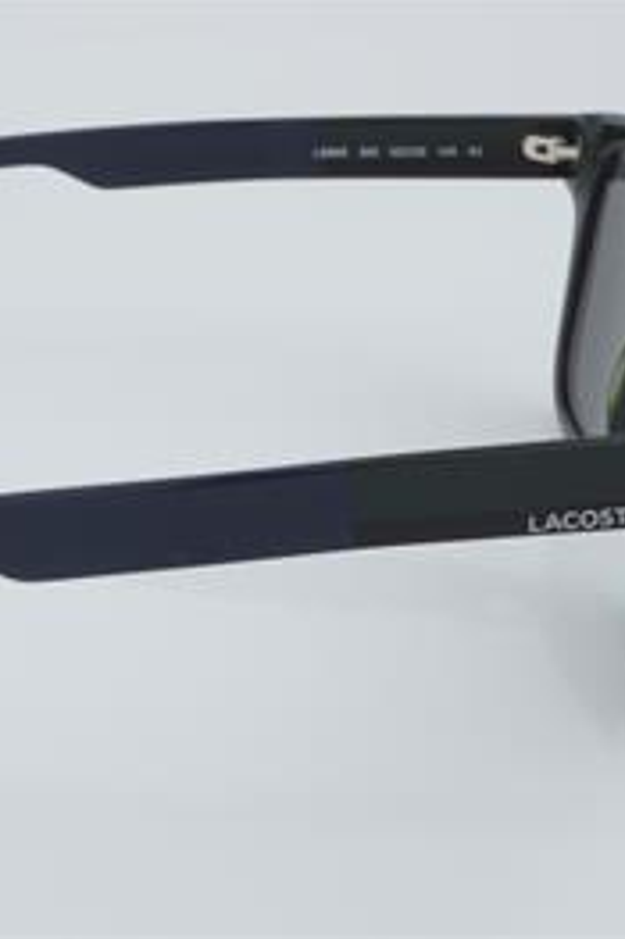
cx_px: 111
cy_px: 468
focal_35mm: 103
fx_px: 2679
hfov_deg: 13.2
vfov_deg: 19.9
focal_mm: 45
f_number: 32
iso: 100
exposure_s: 1/4
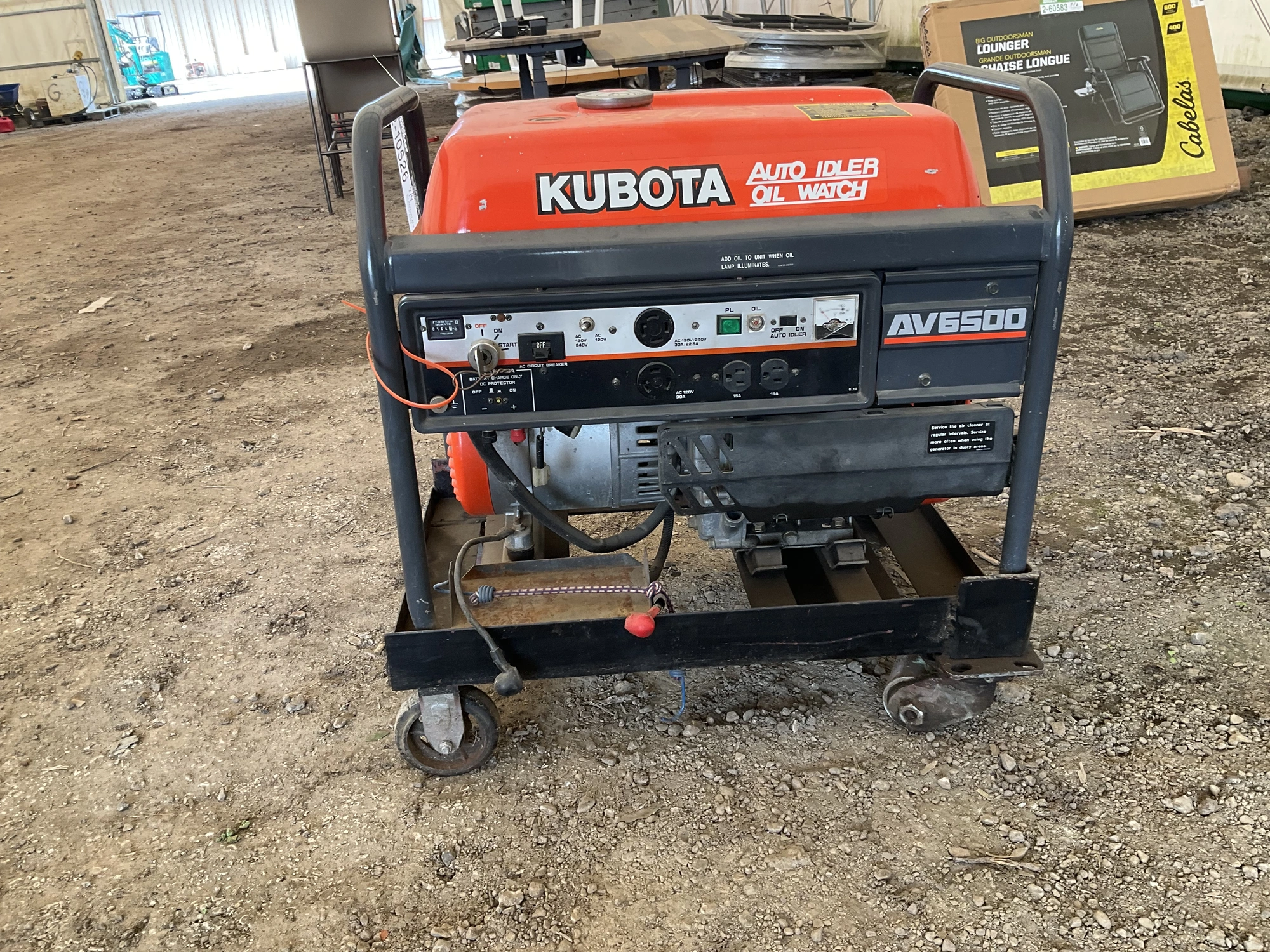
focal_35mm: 29
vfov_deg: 48.2
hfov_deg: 61.7
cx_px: 635
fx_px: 1064
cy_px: 476
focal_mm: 3
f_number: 1.8
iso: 40
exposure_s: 1/122
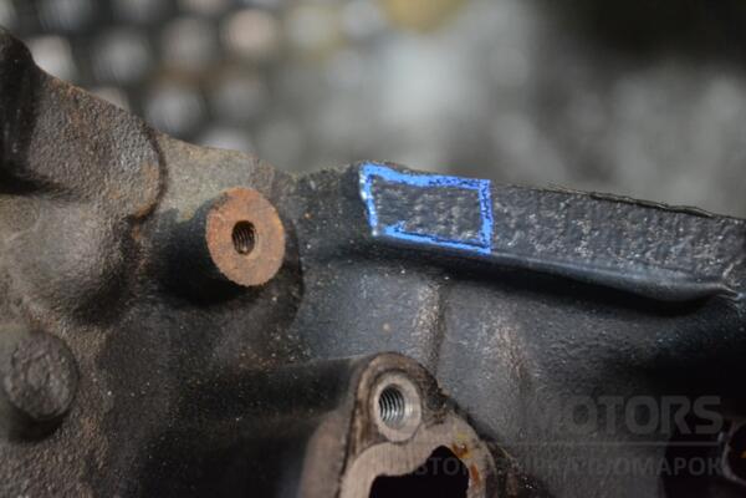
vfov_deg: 16.6
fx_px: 1709
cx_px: 373
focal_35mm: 82
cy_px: 249
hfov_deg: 24.6
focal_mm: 55
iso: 3200
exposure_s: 1/25
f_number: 5.6
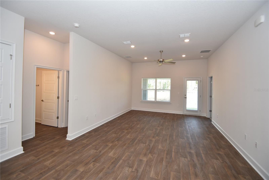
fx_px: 112
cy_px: 90
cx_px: 134
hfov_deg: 100.4
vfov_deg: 77.3
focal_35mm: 15
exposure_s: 1/60
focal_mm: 10
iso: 220
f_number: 4
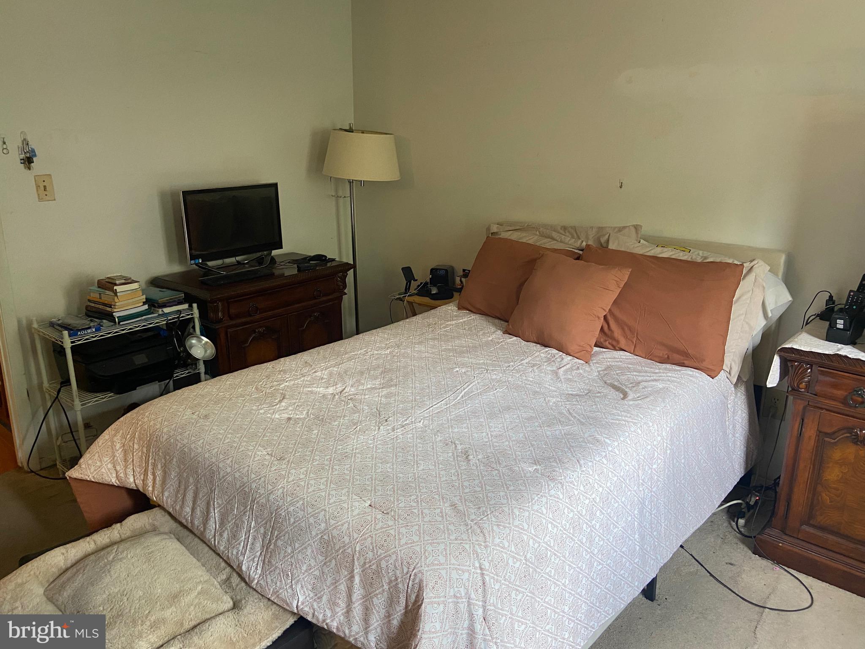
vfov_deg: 53.1
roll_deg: +0.2
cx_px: 432
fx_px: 650
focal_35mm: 26
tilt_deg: -16.9
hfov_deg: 67.3
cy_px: 324
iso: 160
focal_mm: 4.25
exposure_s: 1/60
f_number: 1.8
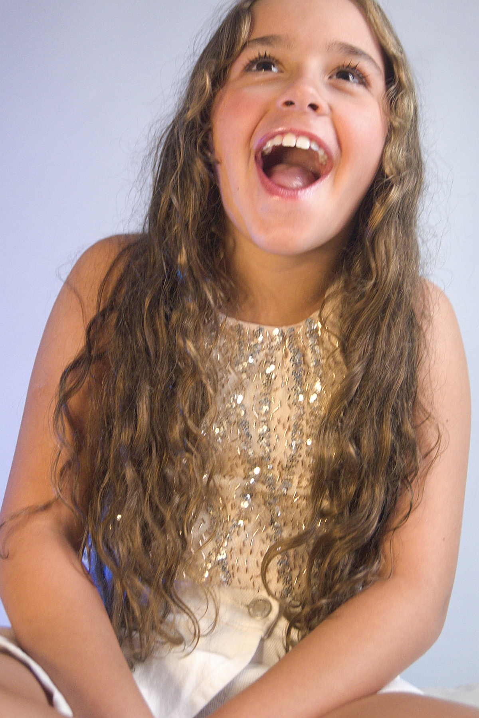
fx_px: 1048
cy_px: 359
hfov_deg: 25.8
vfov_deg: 37.9
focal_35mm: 52
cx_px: 240
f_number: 5.7
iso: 640
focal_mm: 35
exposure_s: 1/60
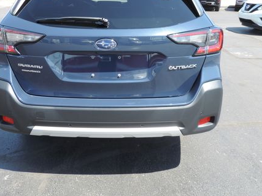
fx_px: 272
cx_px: 112
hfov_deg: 51.2
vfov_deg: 39.2
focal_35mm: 36
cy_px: 65
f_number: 3
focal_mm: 4.3
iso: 80
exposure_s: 1/250
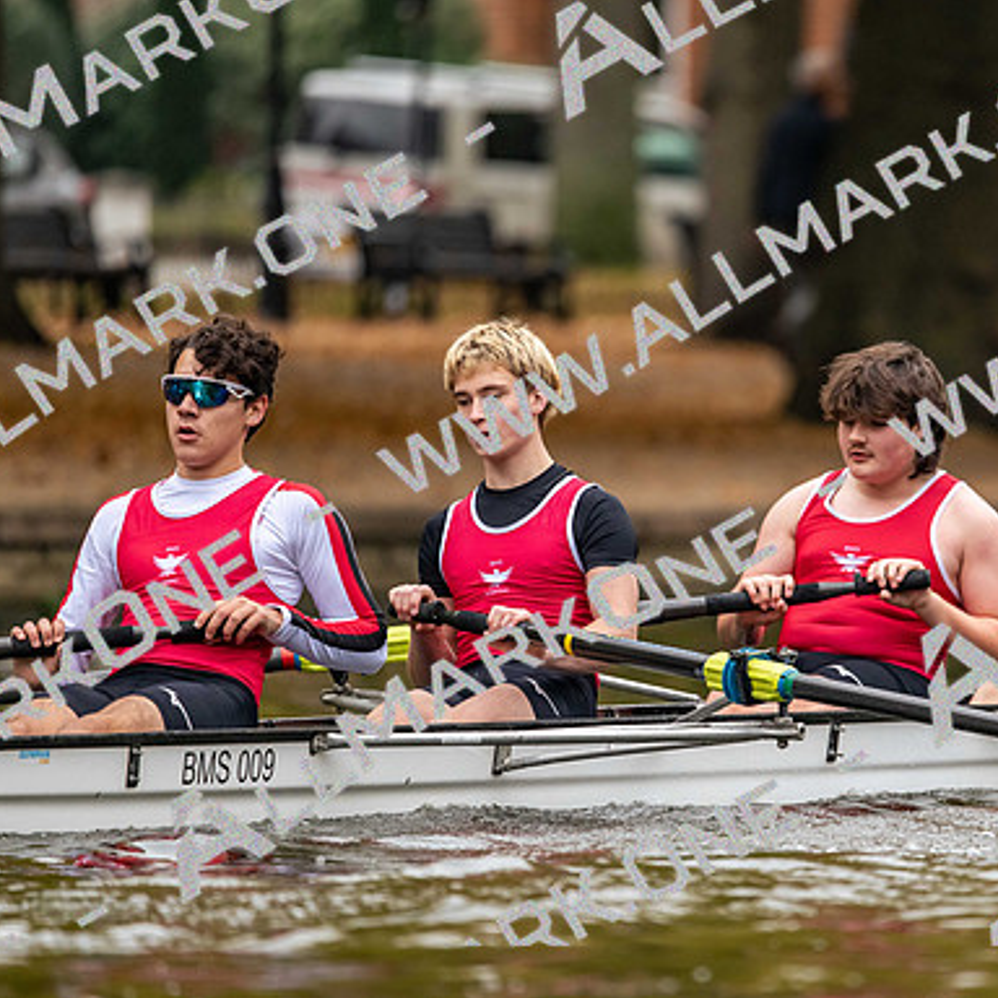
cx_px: 699
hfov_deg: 3.4
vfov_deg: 3.4
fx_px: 16733
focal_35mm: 513
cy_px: 500
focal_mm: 400
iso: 2500
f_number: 4.5
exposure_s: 1/2000
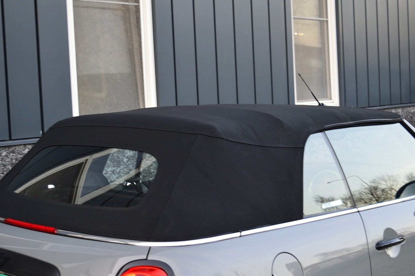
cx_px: 198
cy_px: 130
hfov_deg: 34.0
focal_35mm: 59
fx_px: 680
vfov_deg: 23.0
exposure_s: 1/50
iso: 800
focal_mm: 36
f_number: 4.8
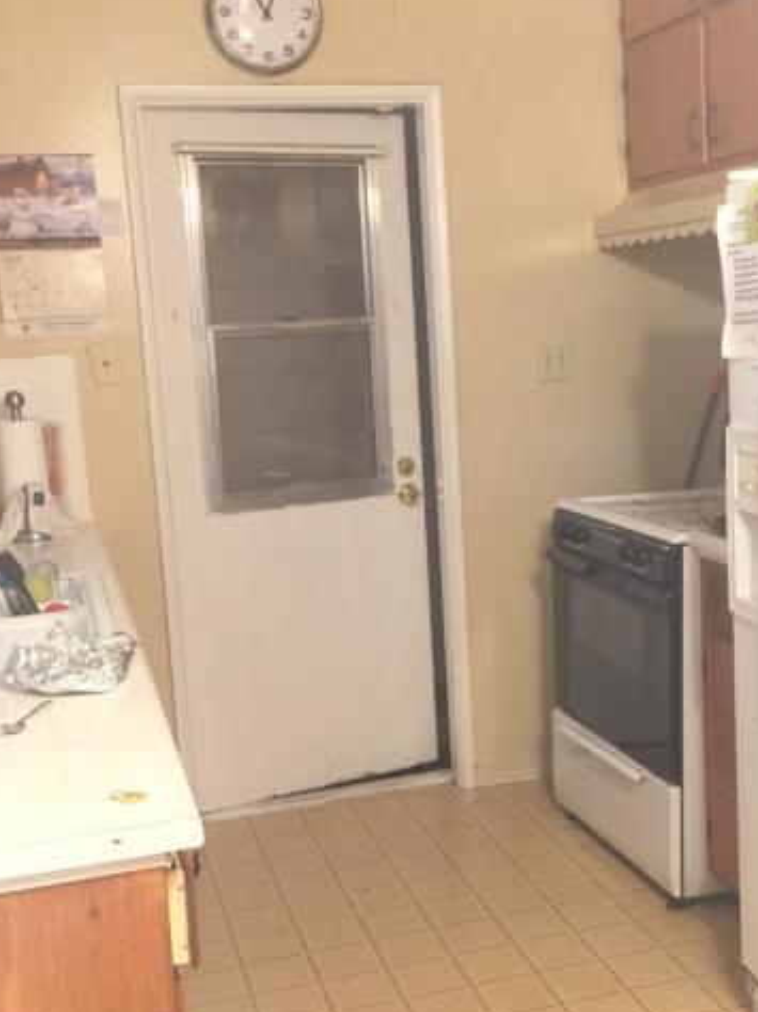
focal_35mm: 47
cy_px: 529
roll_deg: +2.8
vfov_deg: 40.4
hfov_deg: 30.7
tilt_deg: -8.8
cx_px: 478
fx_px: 1373
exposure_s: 1/10
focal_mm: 4.15
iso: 100
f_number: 2.2
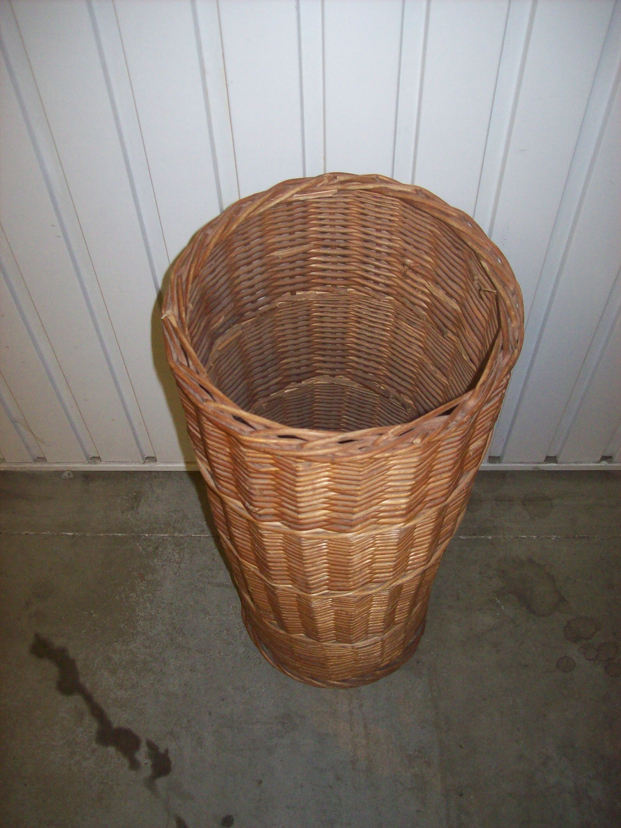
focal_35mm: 36
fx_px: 862
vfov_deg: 51.4
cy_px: 414
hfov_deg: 39.6
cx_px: 310
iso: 200
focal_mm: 6
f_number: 2.7
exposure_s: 1/64
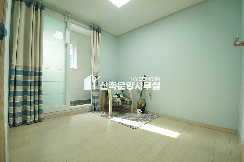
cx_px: 122
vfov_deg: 77.2
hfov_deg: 100.4
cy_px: 81
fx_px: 102
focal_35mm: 15
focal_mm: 10
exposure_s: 1/80
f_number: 5.6
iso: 800
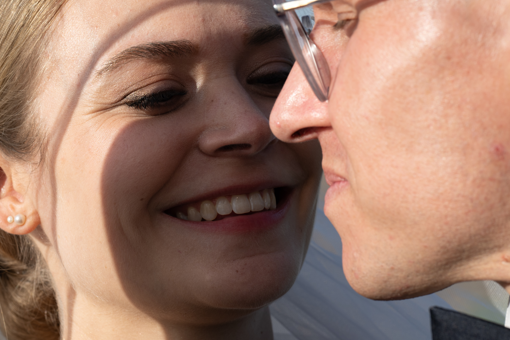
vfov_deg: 8.4
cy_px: 156
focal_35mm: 163
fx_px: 2309
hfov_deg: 12.6
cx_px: 211
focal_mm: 85
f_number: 8
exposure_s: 1/250
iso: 100
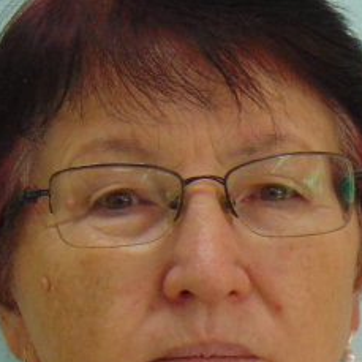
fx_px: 2591
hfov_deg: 8.0
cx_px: 168
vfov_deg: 7.9
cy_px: 454
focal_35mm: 219
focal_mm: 12.8
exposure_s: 1/30
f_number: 3.7
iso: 200
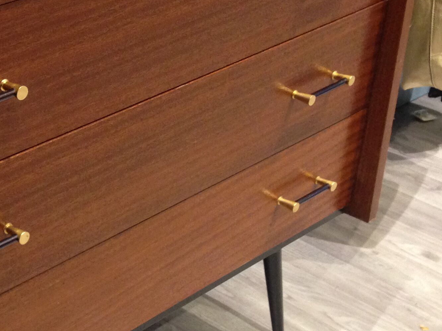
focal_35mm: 81
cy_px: 186
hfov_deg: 22.9
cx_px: -27
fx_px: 1034
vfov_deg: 18.2
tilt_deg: -29.9
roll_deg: +2.0
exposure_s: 1/20
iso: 200
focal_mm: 4.12
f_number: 2.4
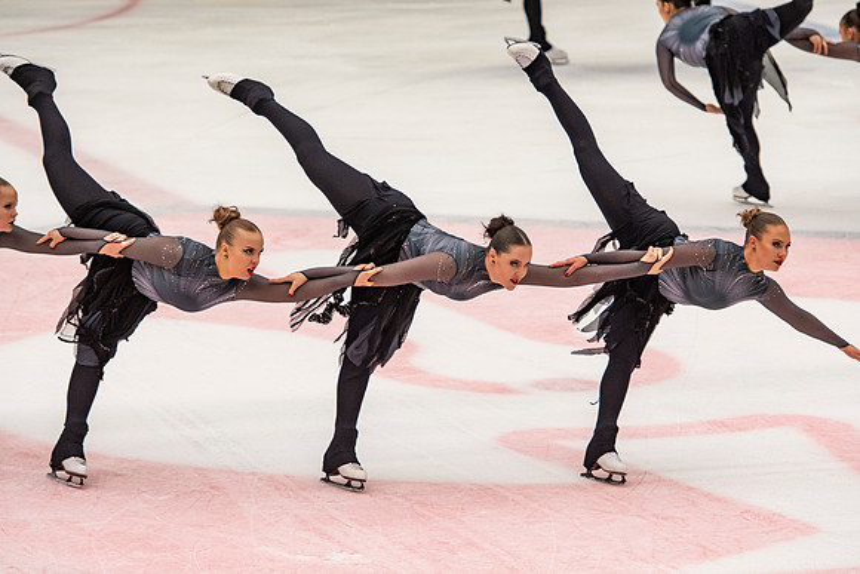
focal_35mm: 232
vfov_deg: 5.9
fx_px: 5555
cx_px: 430
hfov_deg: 8.9
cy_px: 287
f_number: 4
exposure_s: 1/500
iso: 800
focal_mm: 155
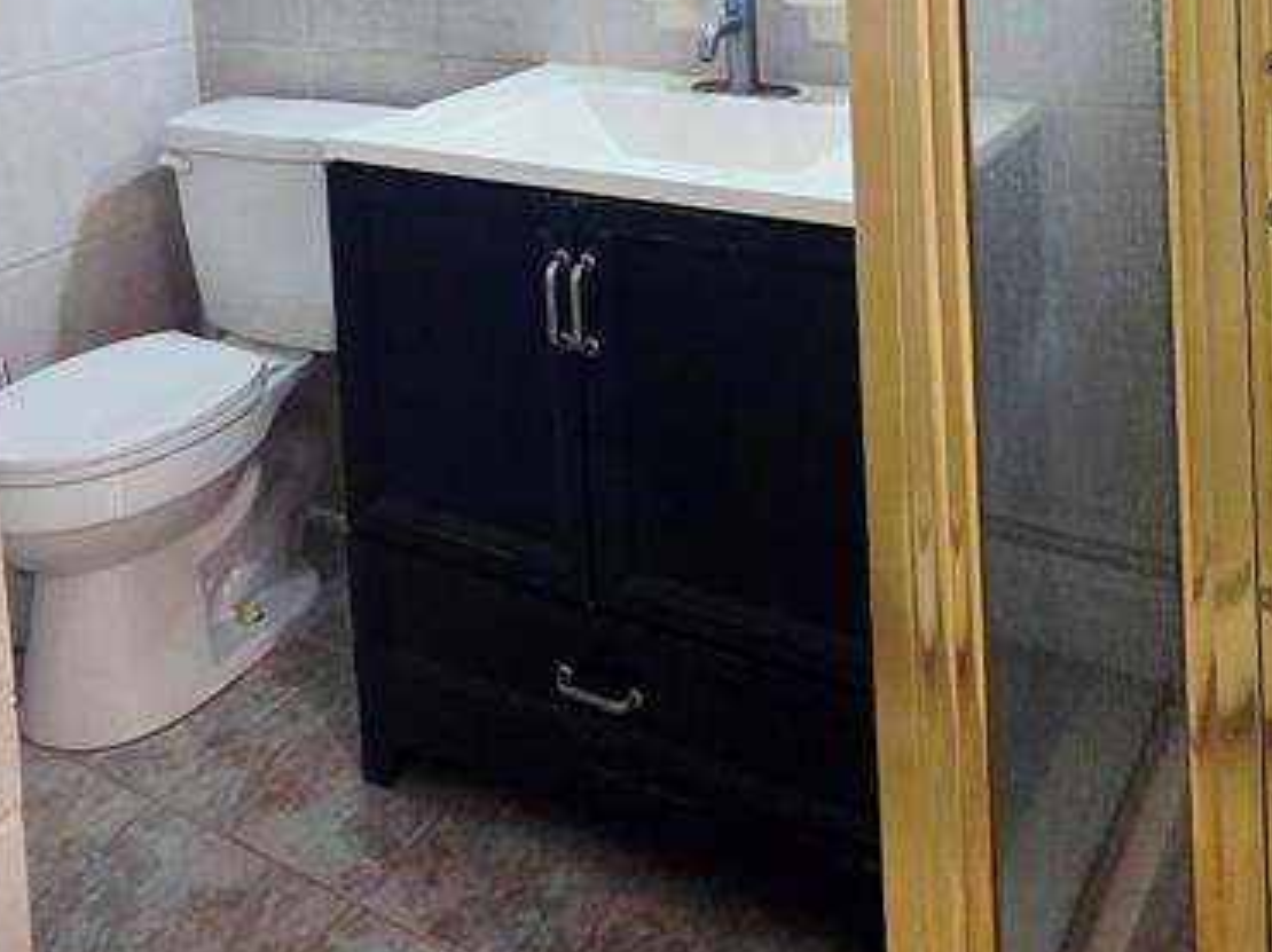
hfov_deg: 51.4
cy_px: -168
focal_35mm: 36
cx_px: 660
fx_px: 1322
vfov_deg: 33.0
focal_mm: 2.2
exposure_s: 1/60.2
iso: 500
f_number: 2.2
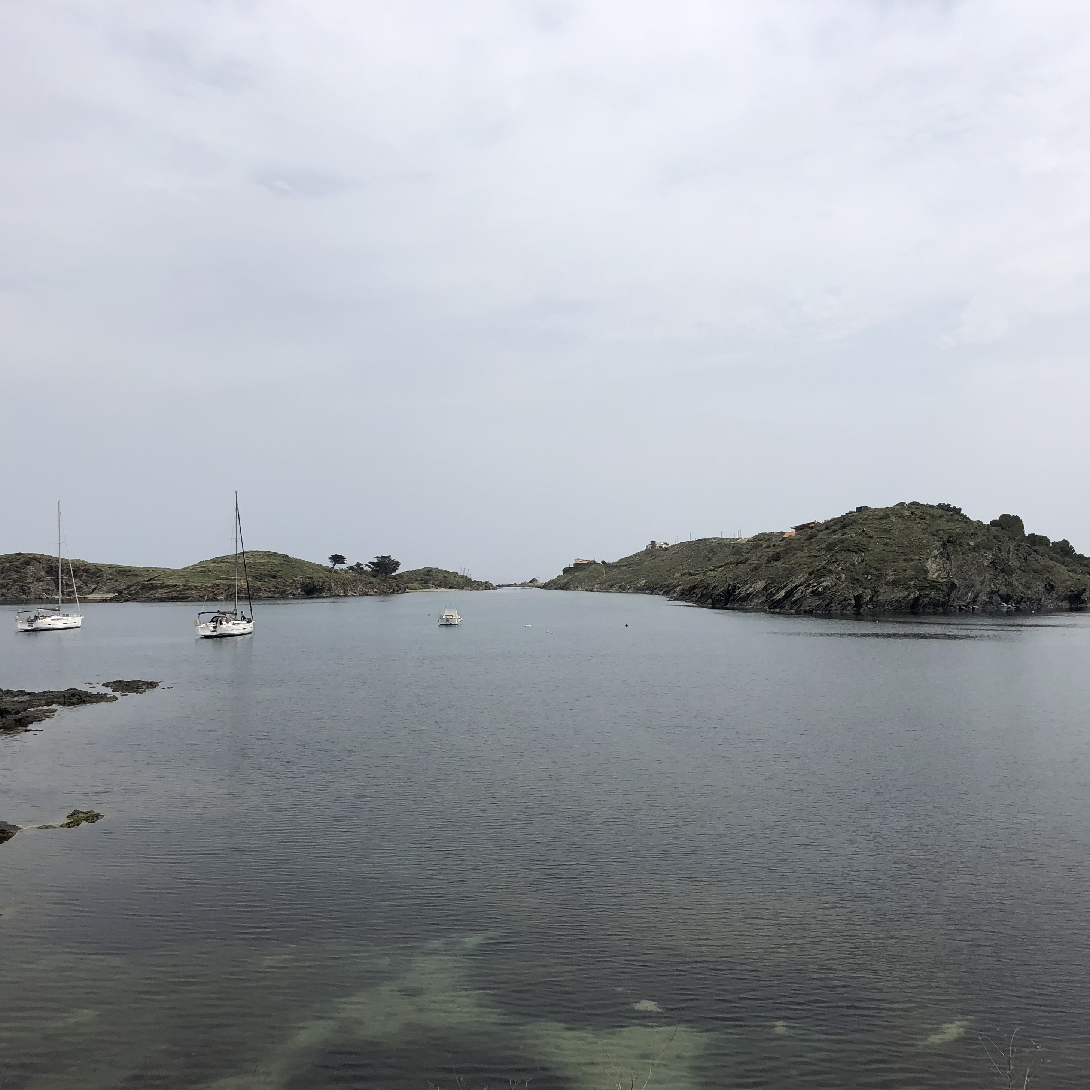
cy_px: 552
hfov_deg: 48.4
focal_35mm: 34
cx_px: 526
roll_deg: +0.8
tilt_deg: +2.6
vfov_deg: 48.4
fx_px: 1211
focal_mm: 4
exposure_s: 1/4000
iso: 20
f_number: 1.8
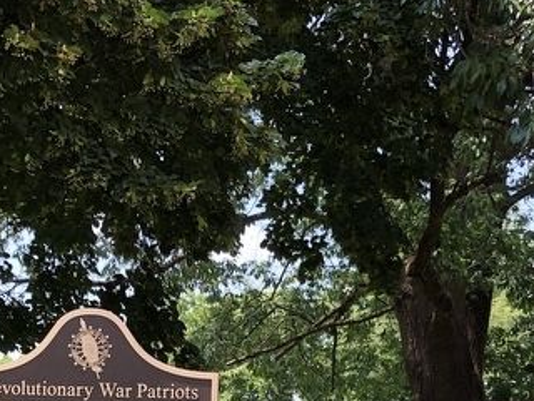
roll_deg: -1.8
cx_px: 225
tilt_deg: +2.1
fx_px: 1080
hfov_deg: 27.7
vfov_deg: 19.7
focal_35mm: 70
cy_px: 490
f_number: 1.8
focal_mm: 4
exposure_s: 1/214
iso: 20
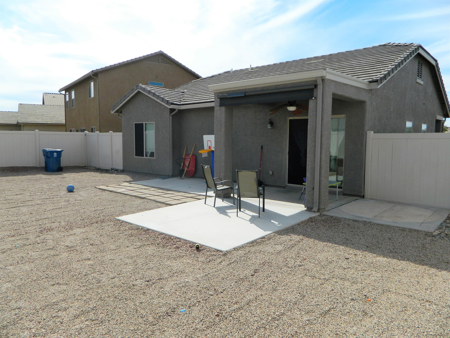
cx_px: 225
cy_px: 169
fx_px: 325
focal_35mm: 25
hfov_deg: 69.4
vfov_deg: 54.9
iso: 80
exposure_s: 1/200
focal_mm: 4.5
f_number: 8.7
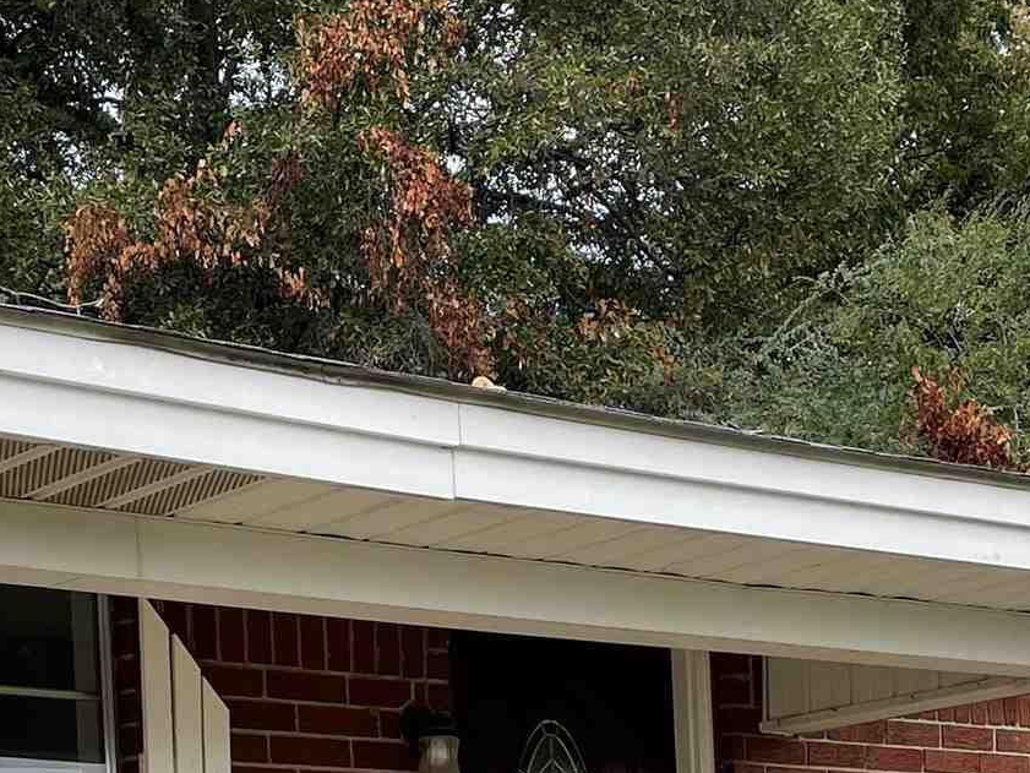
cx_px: 546
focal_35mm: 95
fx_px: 2827
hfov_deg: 20.6
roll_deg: +3.6
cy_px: 1111
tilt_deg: -1.9
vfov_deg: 14.6
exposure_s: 1/467
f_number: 1.6
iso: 32
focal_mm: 4.2
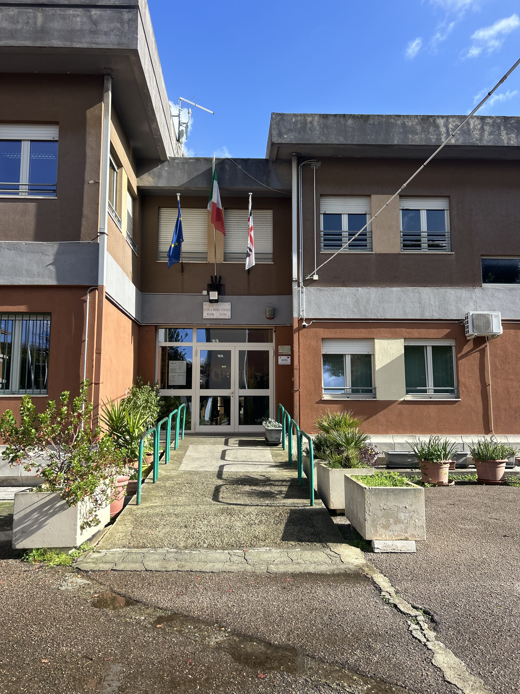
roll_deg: -0.4
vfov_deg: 67.3
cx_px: 260
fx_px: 521
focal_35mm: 26
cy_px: 347
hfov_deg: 53.1
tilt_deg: +6.6
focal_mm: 5.7
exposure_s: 1/2208
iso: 50
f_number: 1.5
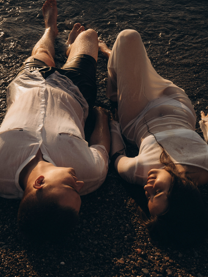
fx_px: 449
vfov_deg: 34.3
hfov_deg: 26.1
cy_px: 133
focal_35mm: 56
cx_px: 104
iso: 500
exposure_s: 1/500
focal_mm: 51
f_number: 9
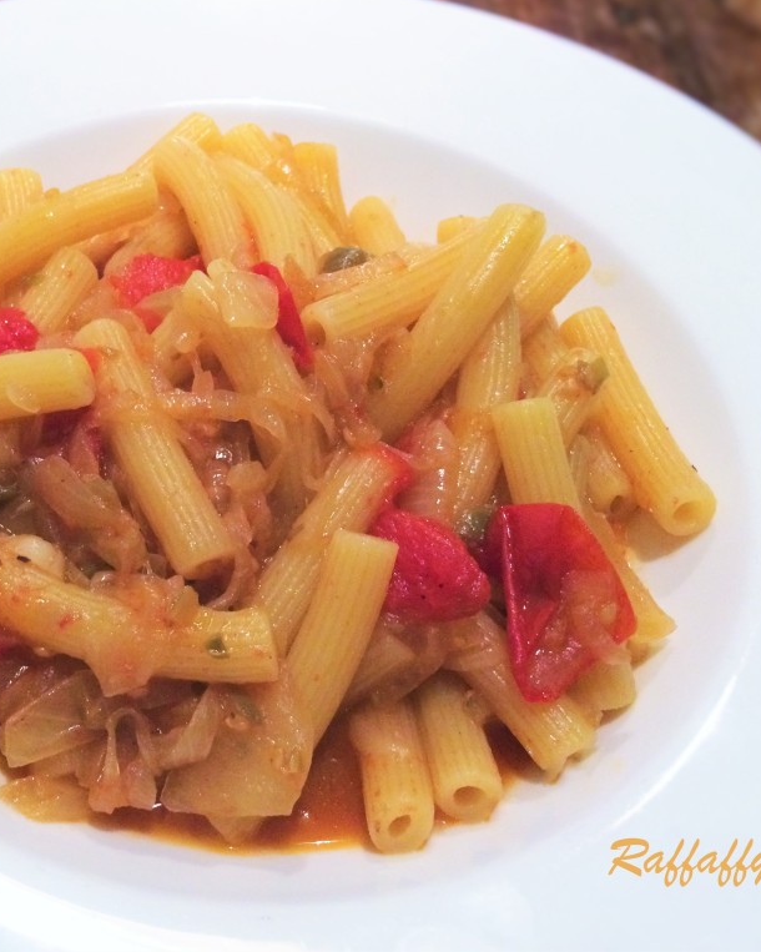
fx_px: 1070
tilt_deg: -54.2
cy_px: 474
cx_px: 221
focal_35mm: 38
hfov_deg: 38.4
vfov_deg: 47.9
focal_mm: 4.15
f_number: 2.2
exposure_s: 1/30
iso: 250
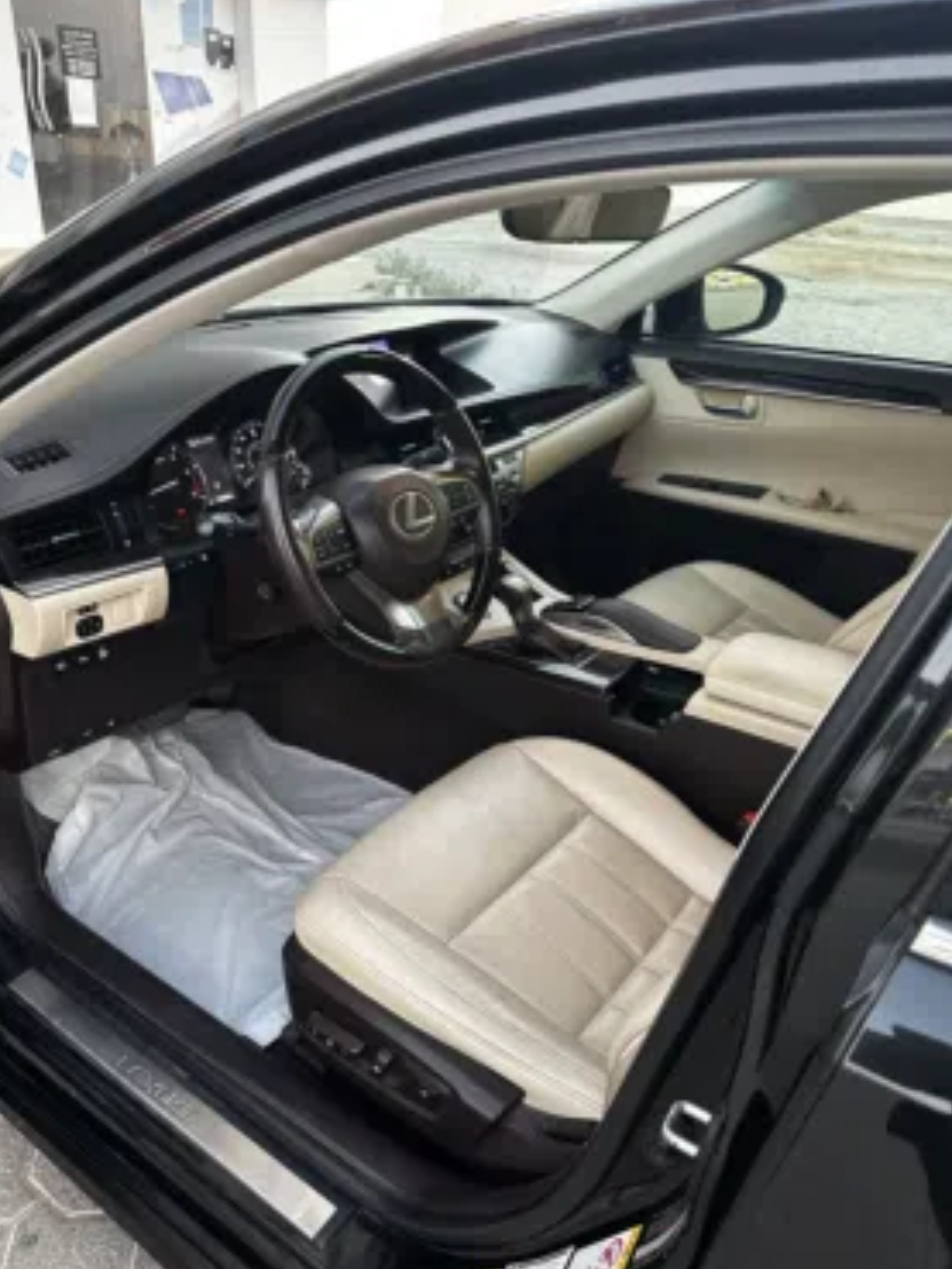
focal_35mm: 26
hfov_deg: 53.1
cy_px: 674
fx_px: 953
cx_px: 481
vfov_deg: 67.2
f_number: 1.78
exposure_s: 1/60
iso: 500
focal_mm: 6.86
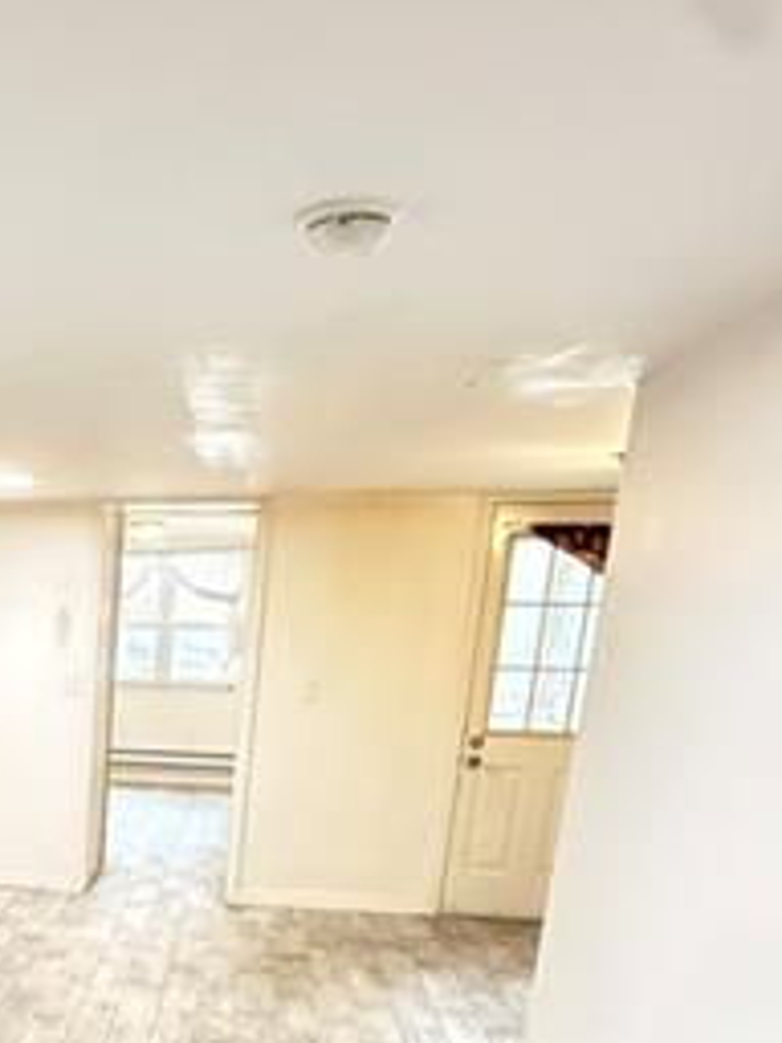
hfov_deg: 30.4
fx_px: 1265
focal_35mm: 42
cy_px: 1006
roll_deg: -1.2
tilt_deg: -16.8
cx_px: -98
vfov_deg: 40.2
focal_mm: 2.22
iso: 1000
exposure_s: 1/60
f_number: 2.2
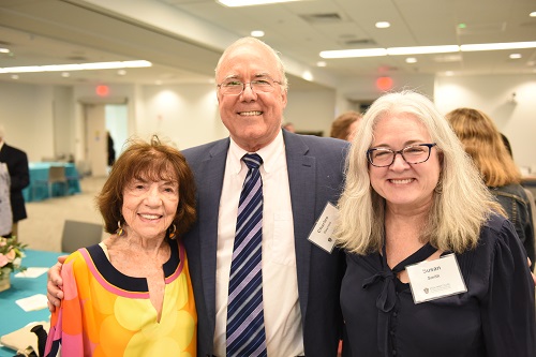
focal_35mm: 34
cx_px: 268
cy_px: 178
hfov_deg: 55.8
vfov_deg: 38.9
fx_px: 506
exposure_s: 1/400
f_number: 2.8
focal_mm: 34
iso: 3200
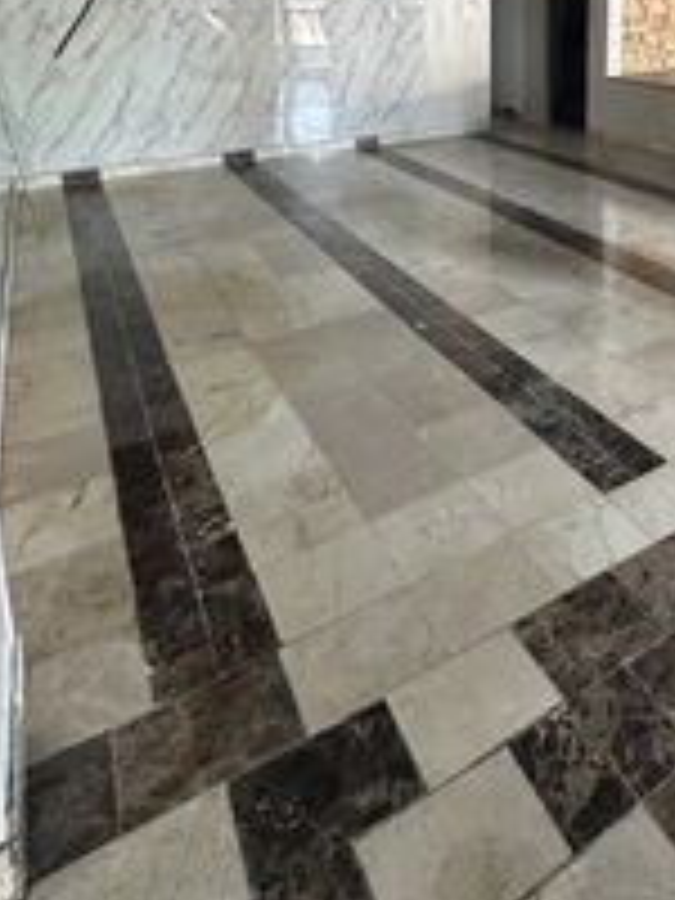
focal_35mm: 28
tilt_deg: -8.9
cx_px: 490
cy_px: 112
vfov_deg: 56.0
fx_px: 728
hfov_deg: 48.2
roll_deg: +0.4
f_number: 2.2
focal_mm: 2.22
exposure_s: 1/60
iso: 500
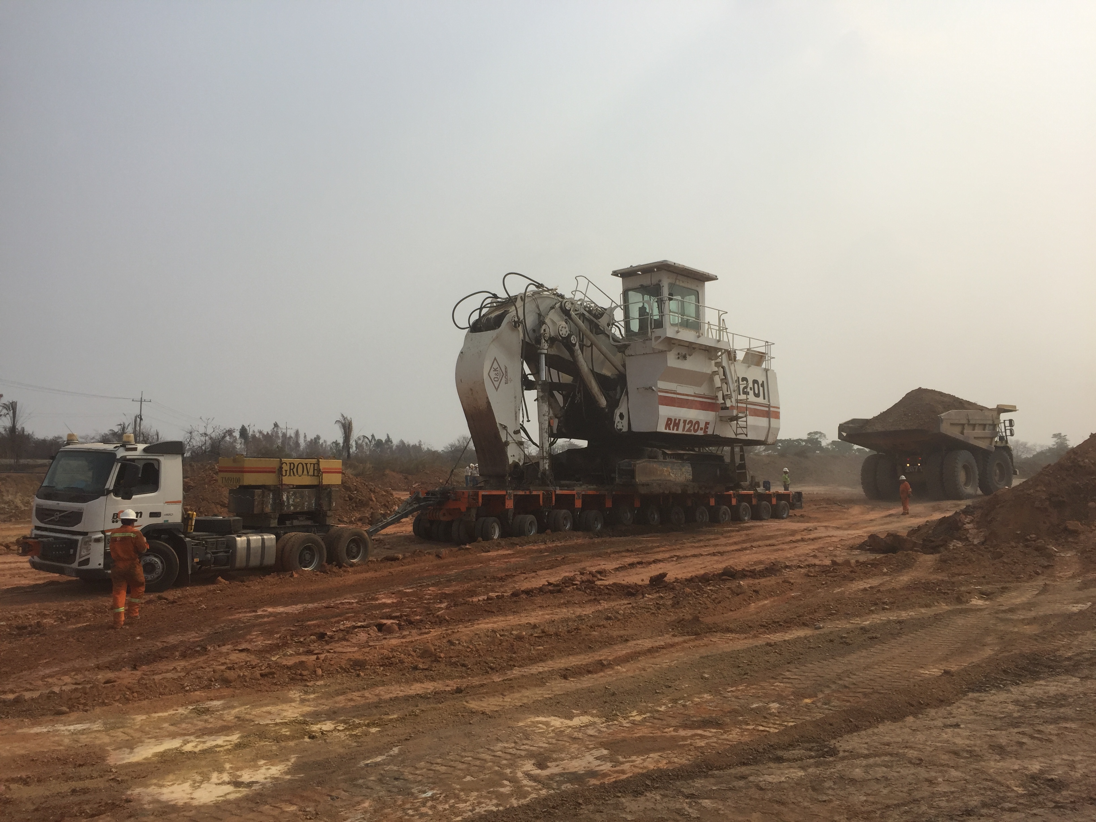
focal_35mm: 29
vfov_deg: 48.2
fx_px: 918
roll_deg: -2.1
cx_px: 548
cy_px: 411
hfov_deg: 61.7
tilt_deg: +3.1
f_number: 2.2
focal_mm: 4.15
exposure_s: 1/4405
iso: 32
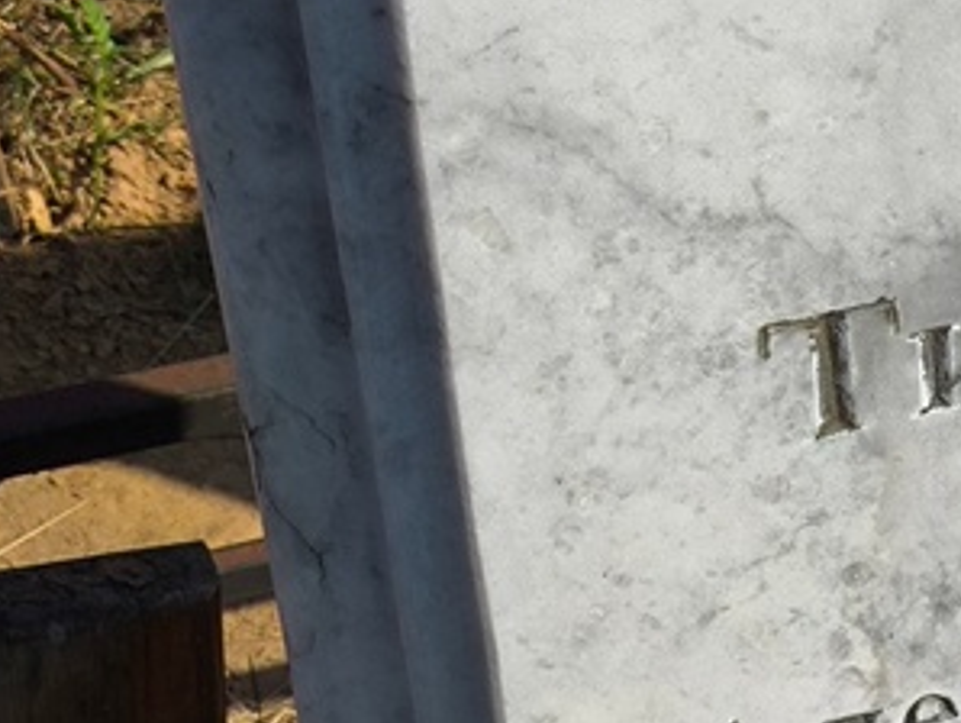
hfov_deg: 14.5
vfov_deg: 11.1
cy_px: 413
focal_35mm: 134
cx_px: 969
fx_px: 3723
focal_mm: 4.71
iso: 50
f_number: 1.7
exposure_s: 1/2317
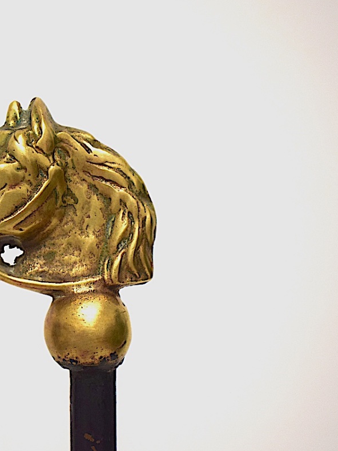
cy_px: 226
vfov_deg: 19.9
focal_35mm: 99
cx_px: 55
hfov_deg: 14.9
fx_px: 1285
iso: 800
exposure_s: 1/125
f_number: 5
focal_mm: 45
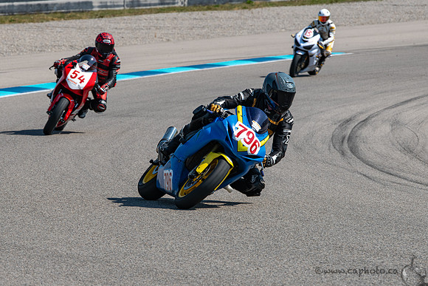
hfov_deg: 7.8
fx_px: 3128
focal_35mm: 263
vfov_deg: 5.2
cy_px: 171
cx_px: 183
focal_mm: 200
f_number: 9
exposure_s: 1/800
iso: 180
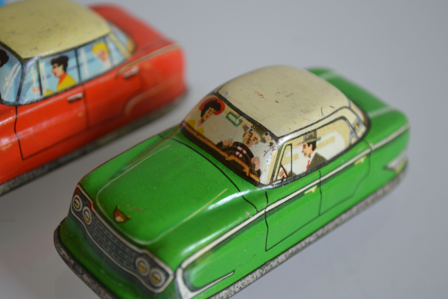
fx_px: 859
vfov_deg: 19.7
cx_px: 224
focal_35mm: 69
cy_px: 150
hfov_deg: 29.2
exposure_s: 1/40
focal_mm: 46
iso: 400
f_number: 5.3
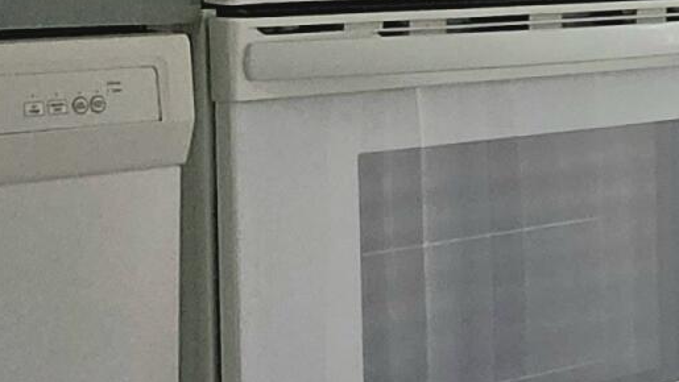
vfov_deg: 8.3
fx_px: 2629
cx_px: 1570
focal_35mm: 146
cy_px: 13
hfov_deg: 12.1
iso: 10
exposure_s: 1/120
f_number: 1.7
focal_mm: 6.3
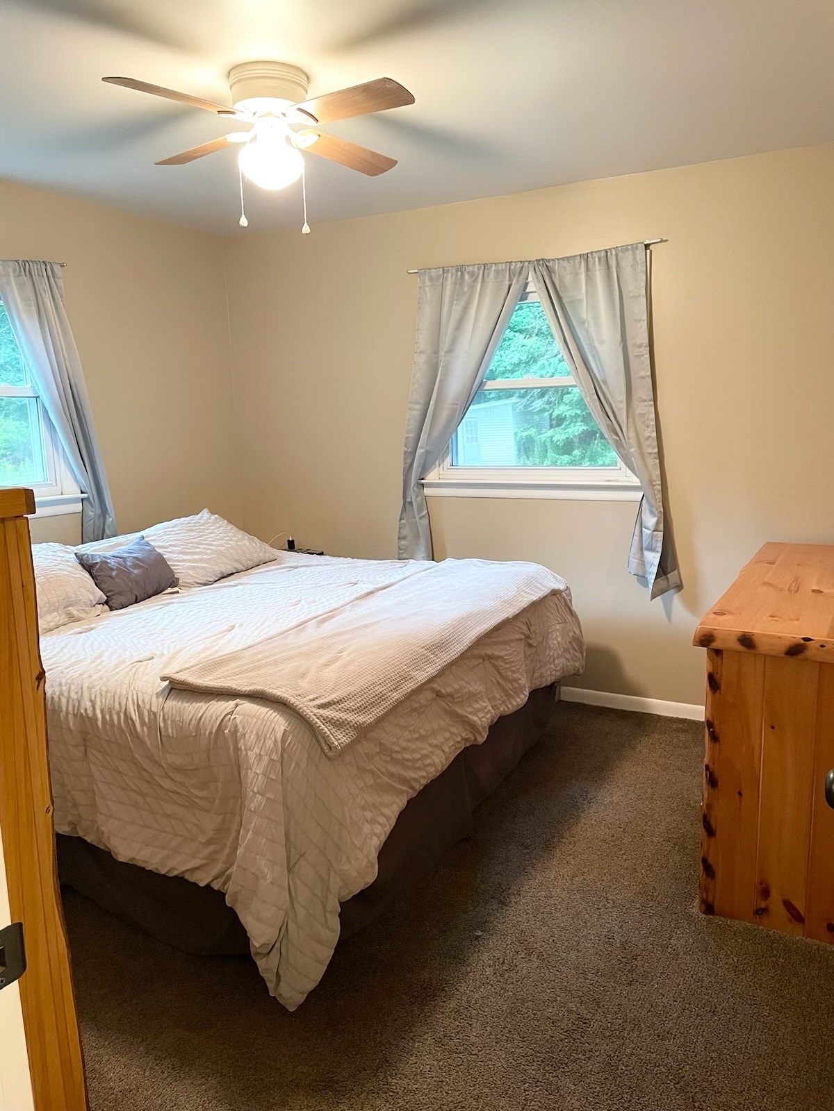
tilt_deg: -8.2
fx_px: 835
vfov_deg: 67.3
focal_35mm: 26
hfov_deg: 53.1
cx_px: 417
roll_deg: +1.6
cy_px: 556
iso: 320
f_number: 1.6
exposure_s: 1/40
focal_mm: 4.2
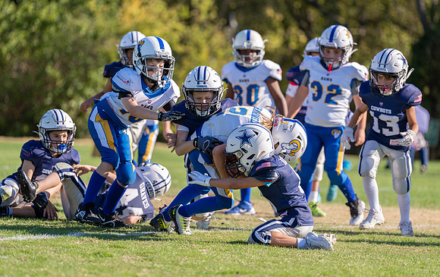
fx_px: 2189
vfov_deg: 7.2
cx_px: 224
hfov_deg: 11.5
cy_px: 128
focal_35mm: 182
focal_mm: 163
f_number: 2.8
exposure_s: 1/1250
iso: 100
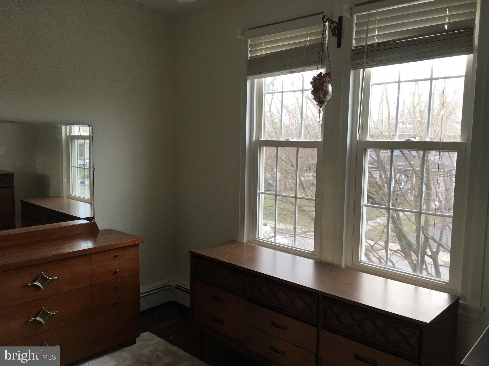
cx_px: 244
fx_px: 410
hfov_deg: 61.7
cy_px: 183
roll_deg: -1.8
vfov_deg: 48.2
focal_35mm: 29
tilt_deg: -6.1
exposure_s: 1/30
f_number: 2.2
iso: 40
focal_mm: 4.15
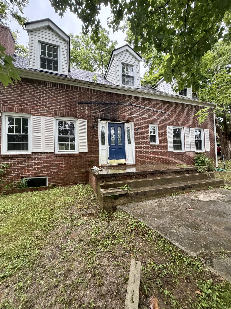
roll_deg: +1.4
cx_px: 116
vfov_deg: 102.1
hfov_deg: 85.7
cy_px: 154
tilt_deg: +3.3
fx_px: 125
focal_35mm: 14
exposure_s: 1/121
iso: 250
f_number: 2.2
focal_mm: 2.22
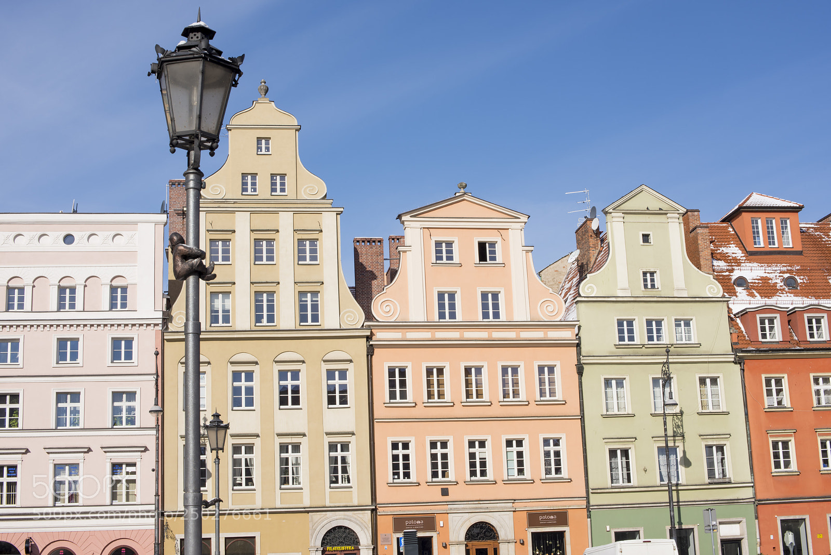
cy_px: 278
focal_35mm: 50
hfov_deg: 39.6
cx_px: 416
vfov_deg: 27.0
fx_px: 1155
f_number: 16
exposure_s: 1/100
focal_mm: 50
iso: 100
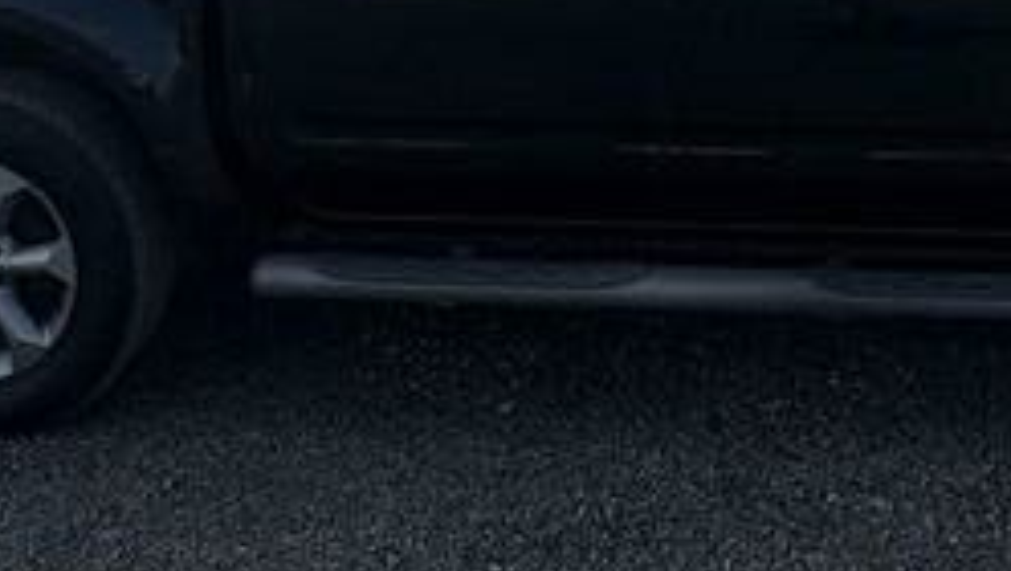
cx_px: 664
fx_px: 1476
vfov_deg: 18.9
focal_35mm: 55
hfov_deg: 37.5
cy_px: -318
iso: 50
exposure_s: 1/3106
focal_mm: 2.22
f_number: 2.2
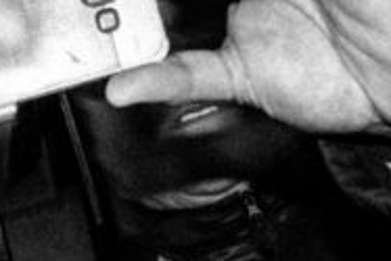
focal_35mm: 115
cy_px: 293
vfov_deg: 11.7
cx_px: 73
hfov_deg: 17.6
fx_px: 1250
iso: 1600
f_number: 8
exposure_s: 1/60
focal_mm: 14
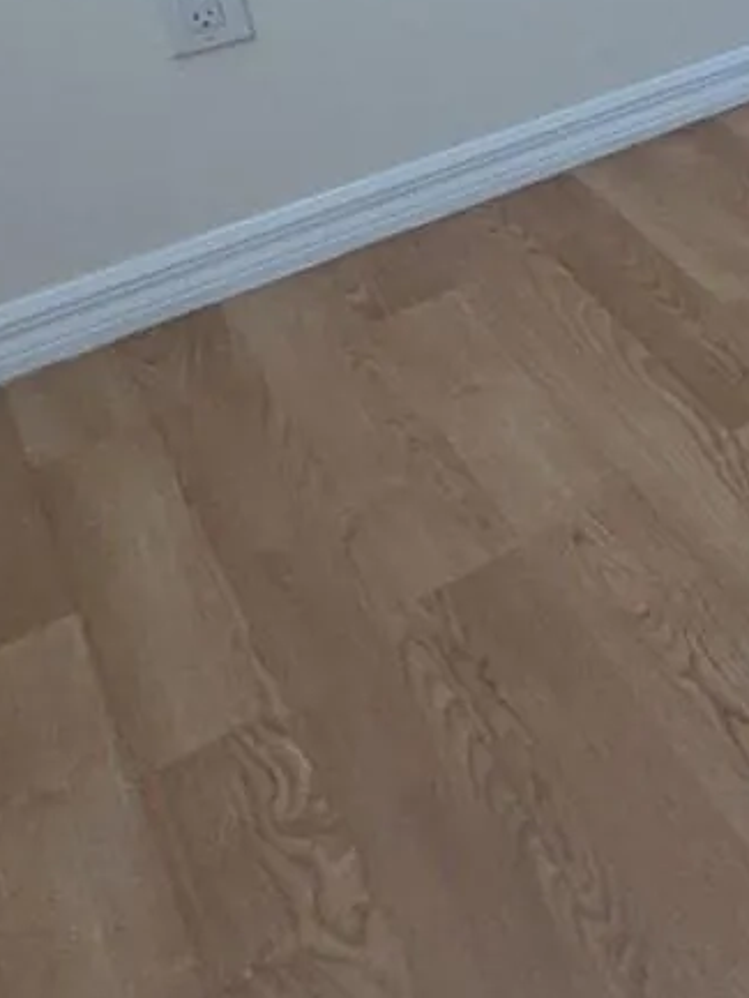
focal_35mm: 48
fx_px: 1384
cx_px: 1682
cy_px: -237
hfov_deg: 16.6
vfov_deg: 32.0
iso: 111
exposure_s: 1/40
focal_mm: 1.95
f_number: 2.2
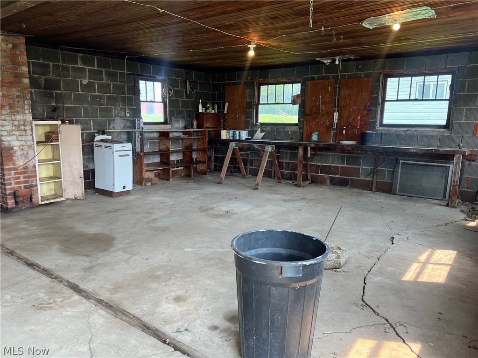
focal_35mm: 26
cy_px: 179
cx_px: 239
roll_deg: +0.3
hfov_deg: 67.3
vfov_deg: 53.1
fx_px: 359
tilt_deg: -10.0
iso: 64
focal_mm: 5.7
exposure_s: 1/155
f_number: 1.5
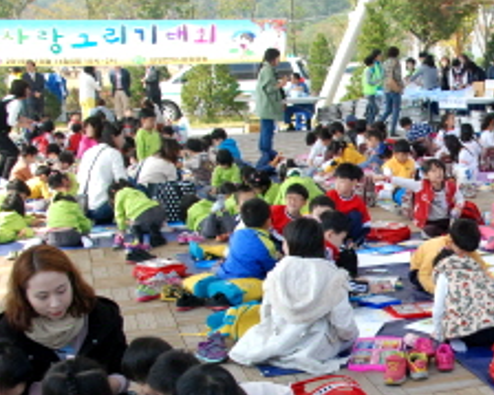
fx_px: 921
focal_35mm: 63
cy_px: 288
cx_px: 512
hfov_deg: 28.0
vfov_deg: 24.0
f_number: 6.3
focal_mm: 20
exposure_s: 1/1600
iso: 1250
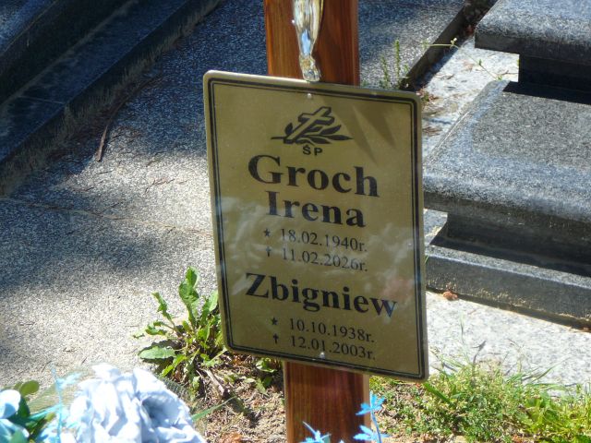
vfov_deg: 14.1
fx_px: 1793
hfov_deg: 18.7
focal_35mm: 105
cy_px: 222
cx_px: 296
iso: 80
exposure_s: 1/320
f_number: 3.9
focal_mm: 15.6
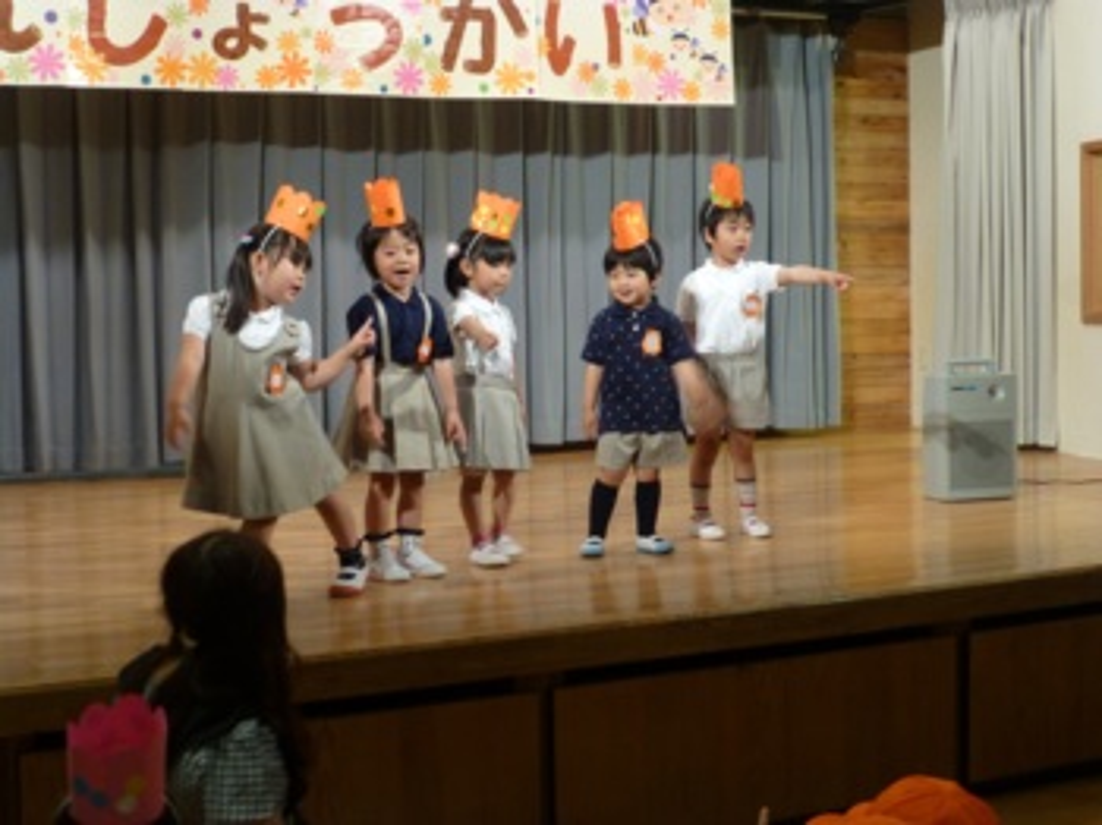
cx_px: 551
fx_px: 1972
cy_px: 412
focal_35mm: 62
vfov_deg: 23.6
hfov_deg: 31.2
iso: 400
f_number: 4.8
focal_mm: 11
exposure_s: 1/20
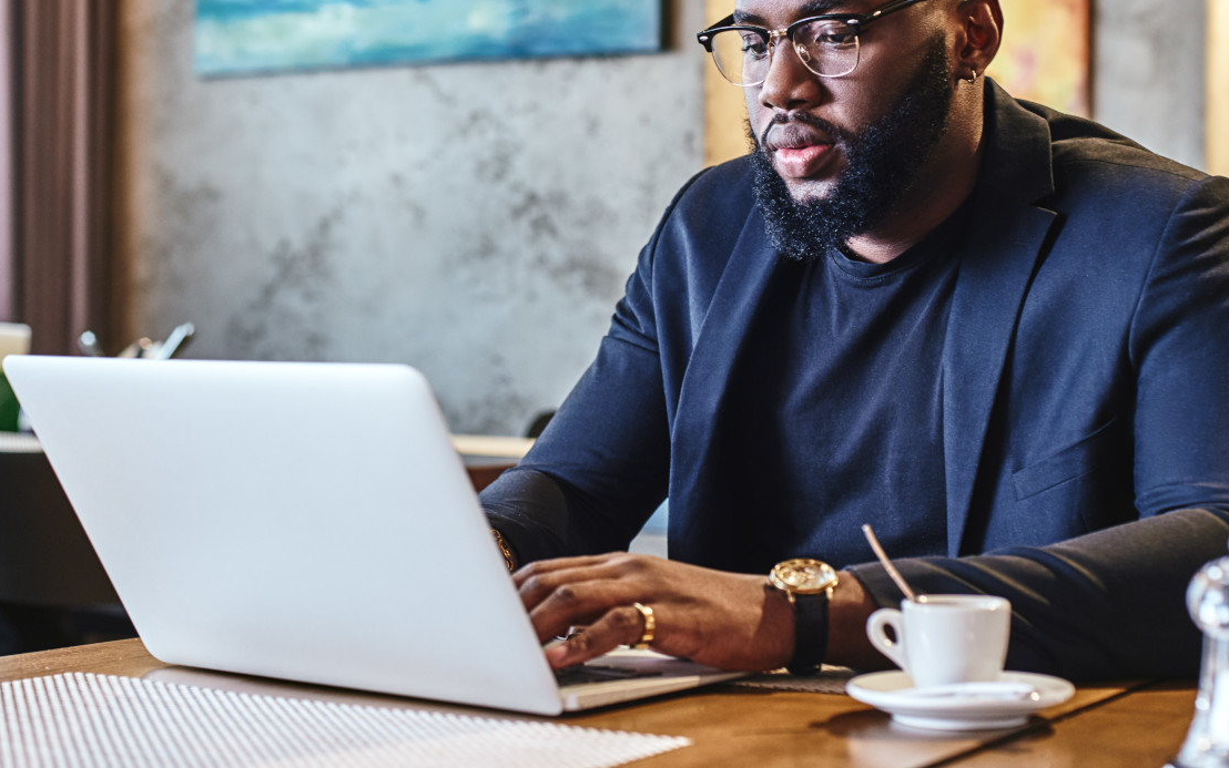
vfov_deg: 18.9
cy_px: 292
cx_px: 652
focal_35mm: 69
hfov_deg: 29.8
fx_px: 2312
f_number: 4
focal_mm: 50
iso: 400
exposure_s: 1/50
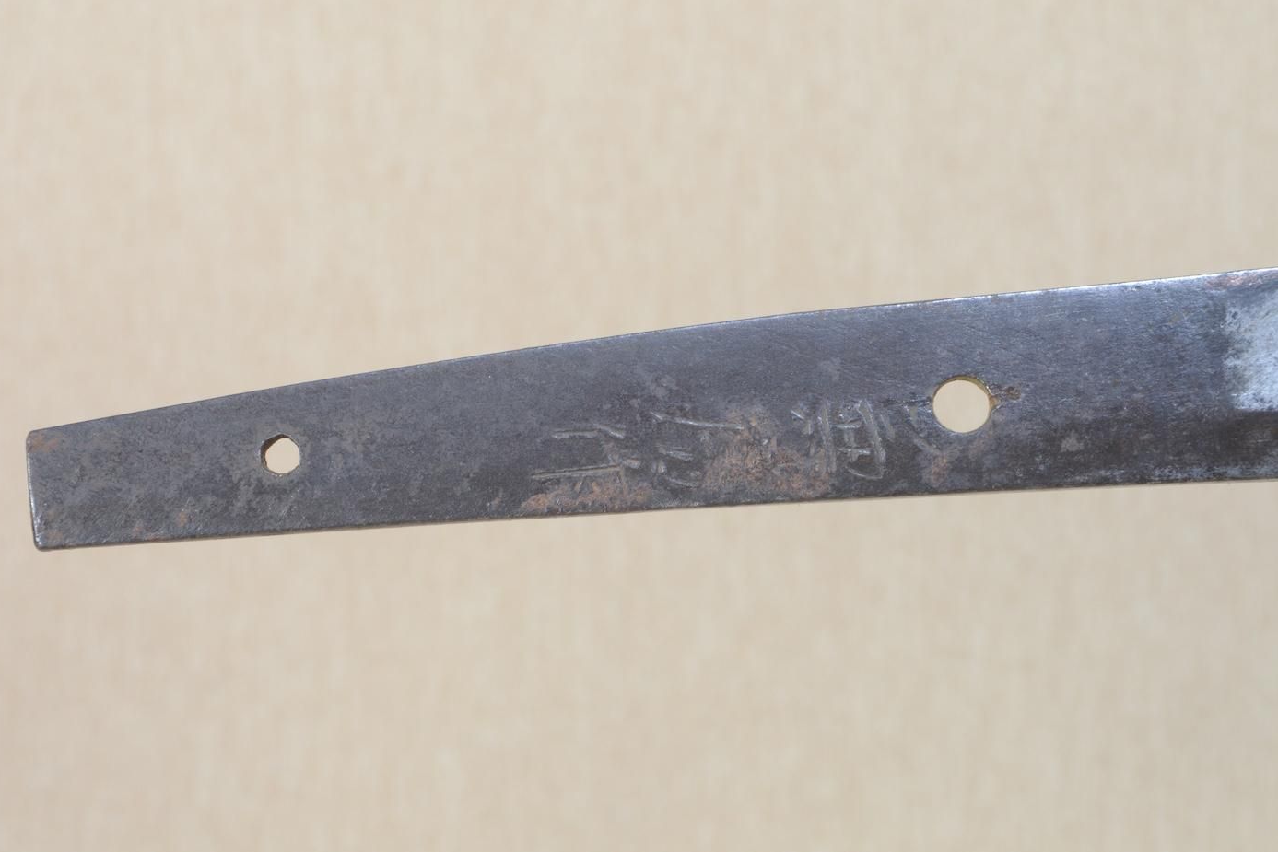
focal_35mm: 121
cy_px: 425
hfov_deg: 16.9
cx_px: 634
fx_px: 4296
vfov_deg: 11.3
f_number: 11
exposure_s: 1/1.6
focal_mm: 80
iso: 400
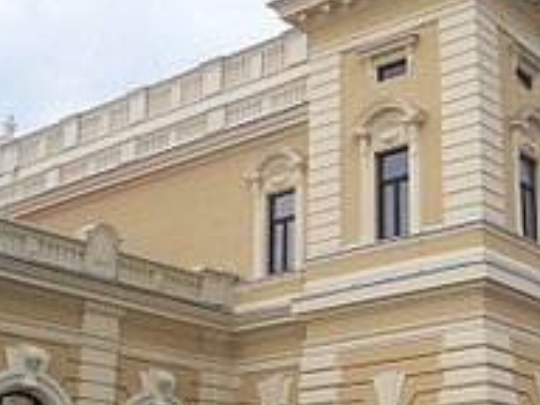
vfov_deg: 20.6
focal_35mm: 71
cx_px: 442
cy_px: 298
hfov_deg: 26.8
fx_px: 1108
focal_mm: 5.6
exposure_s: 1/125
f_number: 5.6
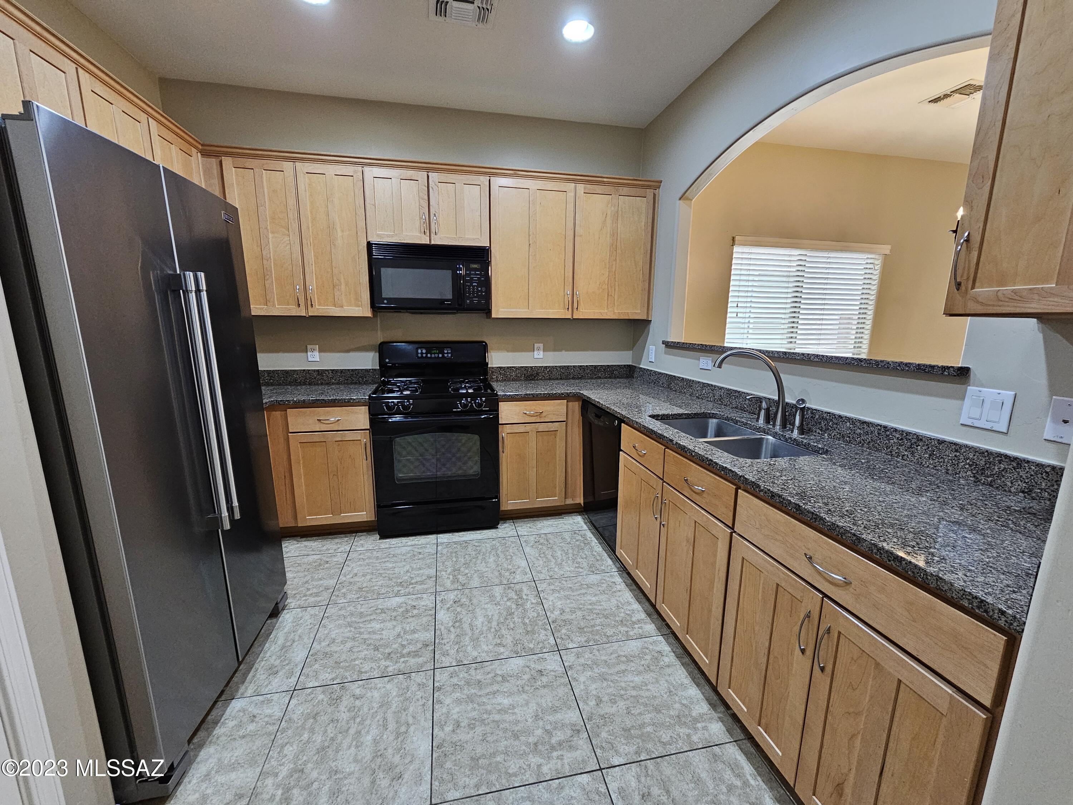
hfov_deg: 106.2
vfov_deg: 89.9
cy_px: 402
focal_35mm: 13
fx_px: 403
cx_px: 536
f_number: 2.2
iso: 400
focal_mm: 2.2
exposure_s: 1/60
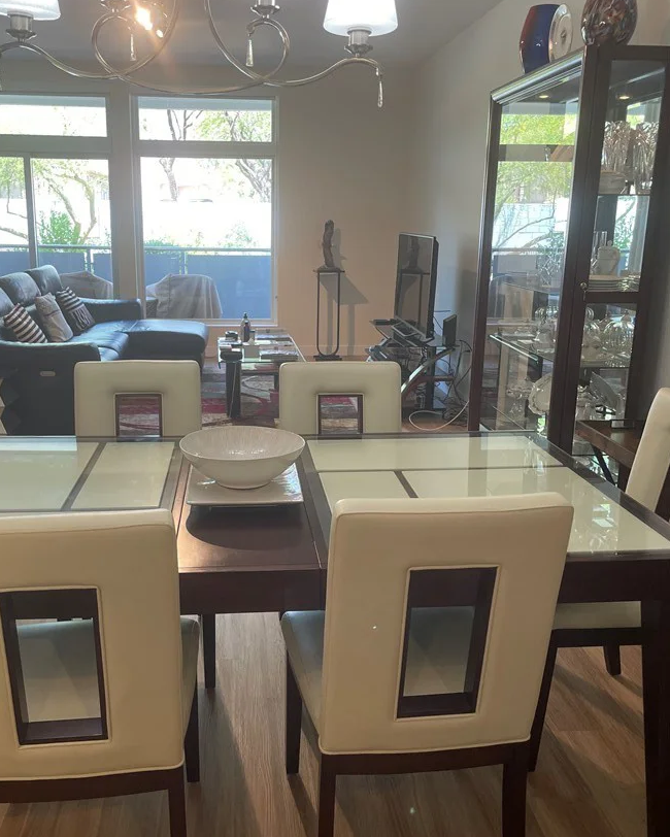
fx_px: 793
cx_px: 278
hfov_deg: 45.6
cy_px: 417
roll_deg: -0.3
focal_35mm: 32
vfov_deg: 55.7
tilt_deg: -13.1
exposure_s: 1/120
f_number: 1.6
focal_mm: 4.2
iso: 100
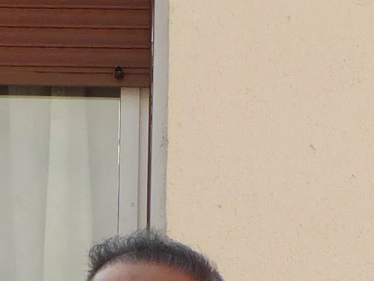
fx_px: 6635
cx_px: 398
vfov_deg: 2.4
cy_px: 823
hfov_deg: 3.2
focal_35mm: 614
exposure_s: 1/400
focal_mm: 17.8
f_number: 4
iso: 100
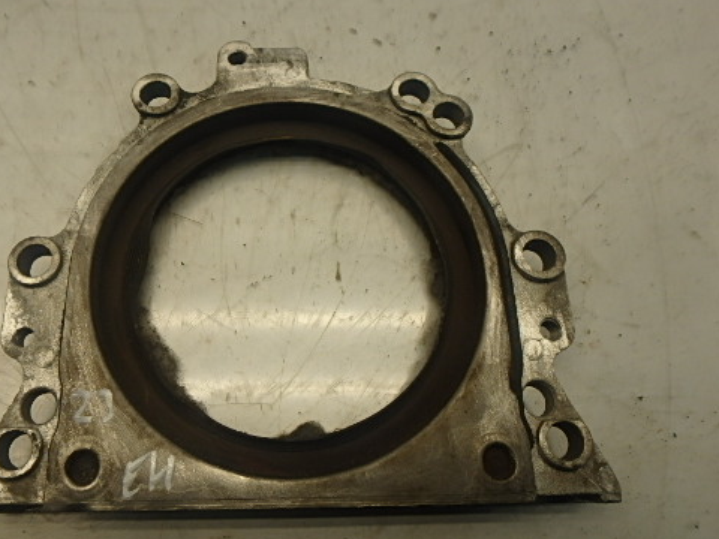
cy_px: 284
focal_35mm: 28
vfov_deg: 49.7
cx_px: 294
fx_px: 582
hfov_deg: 63.0
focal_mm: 3.7
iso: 125
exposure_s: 1/60
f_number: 3.5
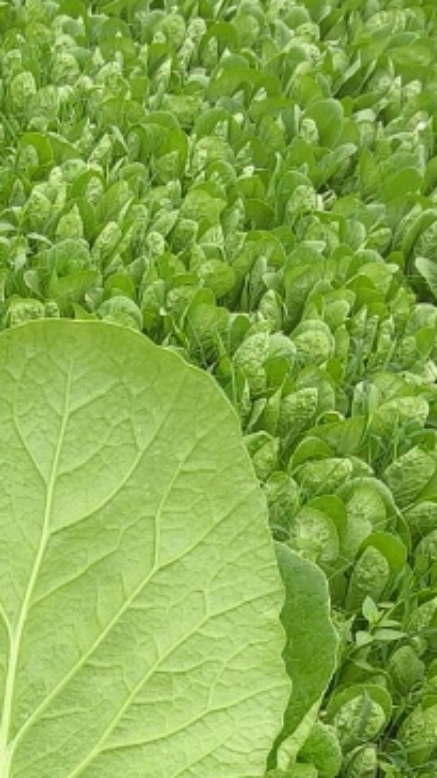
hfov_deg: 22.0
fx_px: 1052
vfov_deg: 36.0
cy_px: 805
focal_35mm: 51
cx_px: -64
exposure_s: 1/447
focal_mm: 1.68
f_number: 2.2
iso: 50
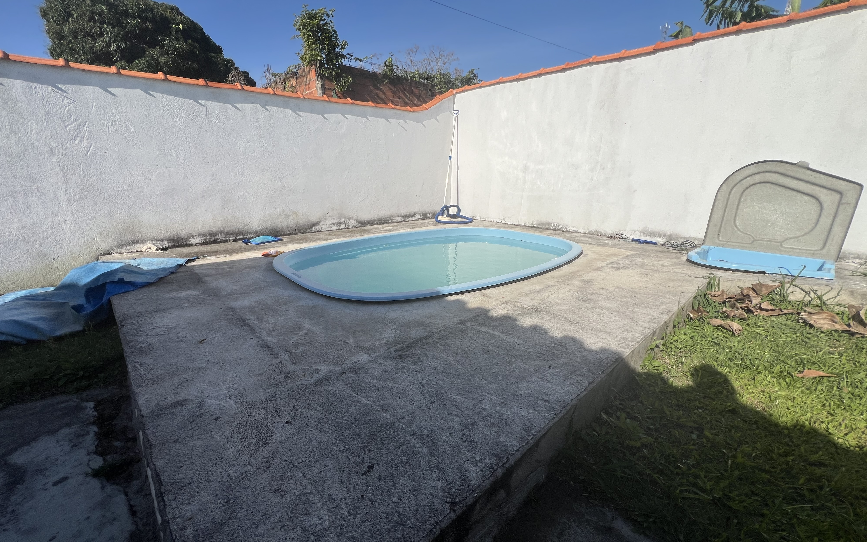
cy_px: 292
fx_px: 331
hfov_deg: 105.3
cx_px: 429
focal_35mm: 14
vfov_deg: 78.5
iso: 32
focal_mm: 1.57
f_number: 1.8
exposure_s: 1/2950
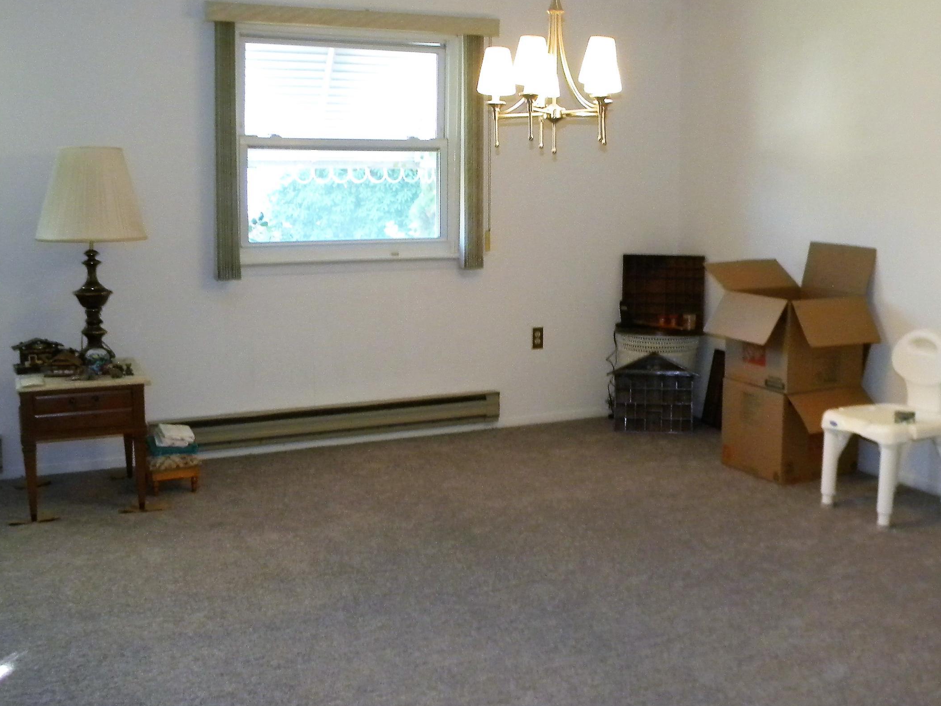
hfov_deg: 46.1
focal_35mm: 40
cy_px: 284
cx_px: 625
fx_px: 1087
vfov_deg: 35.8
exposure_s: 1/26.8
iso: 400
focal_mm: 5
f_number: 3.5
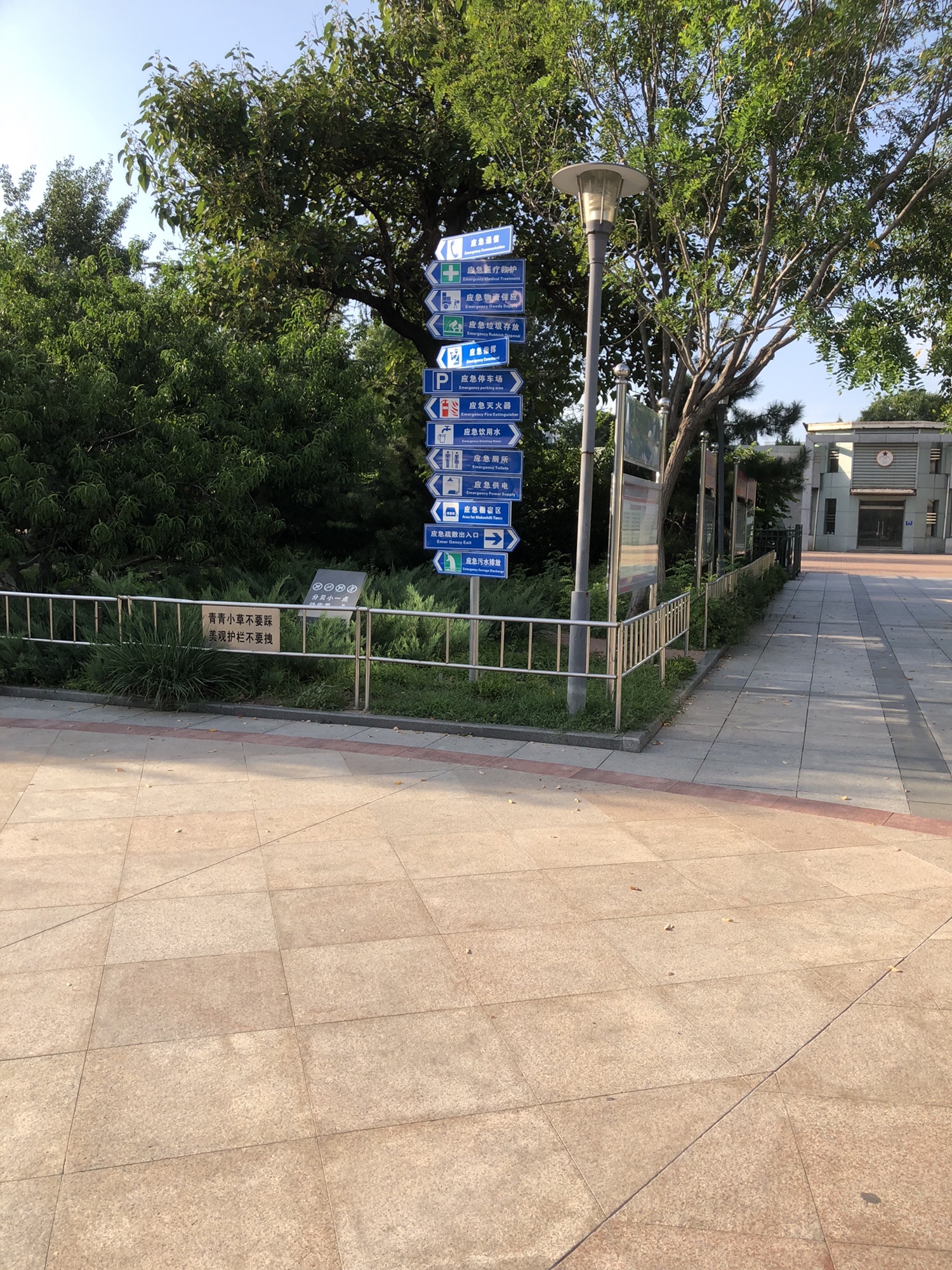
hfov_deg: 49.7
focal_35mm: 28
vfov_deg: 63.4
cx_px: 476
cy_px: 635
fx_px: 1027
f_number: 1.8
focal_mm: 3.99
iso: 20
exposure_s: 1/706
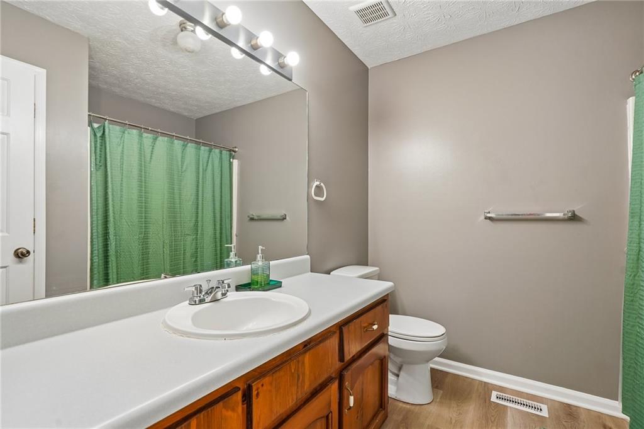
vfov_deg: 73.7
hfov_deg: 96.8
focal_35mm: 16
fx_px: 286
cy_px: 214
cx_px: 322
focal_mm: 16
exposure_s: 1/5
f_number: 6.3
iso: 400
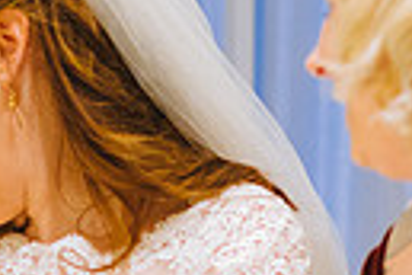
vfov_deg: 2.8
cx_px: -666
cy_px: -24
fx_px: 5687
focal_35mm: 497
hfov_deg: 4.1
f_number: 2.2
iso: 800
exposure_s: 1/200
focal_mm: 85
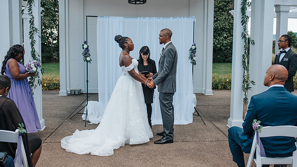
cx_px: 149
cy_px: 77
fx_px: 299
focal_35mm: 38
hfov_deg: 52.8
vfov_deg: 31.2
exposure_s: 1/640
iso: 100
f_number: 2.8
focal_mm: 35
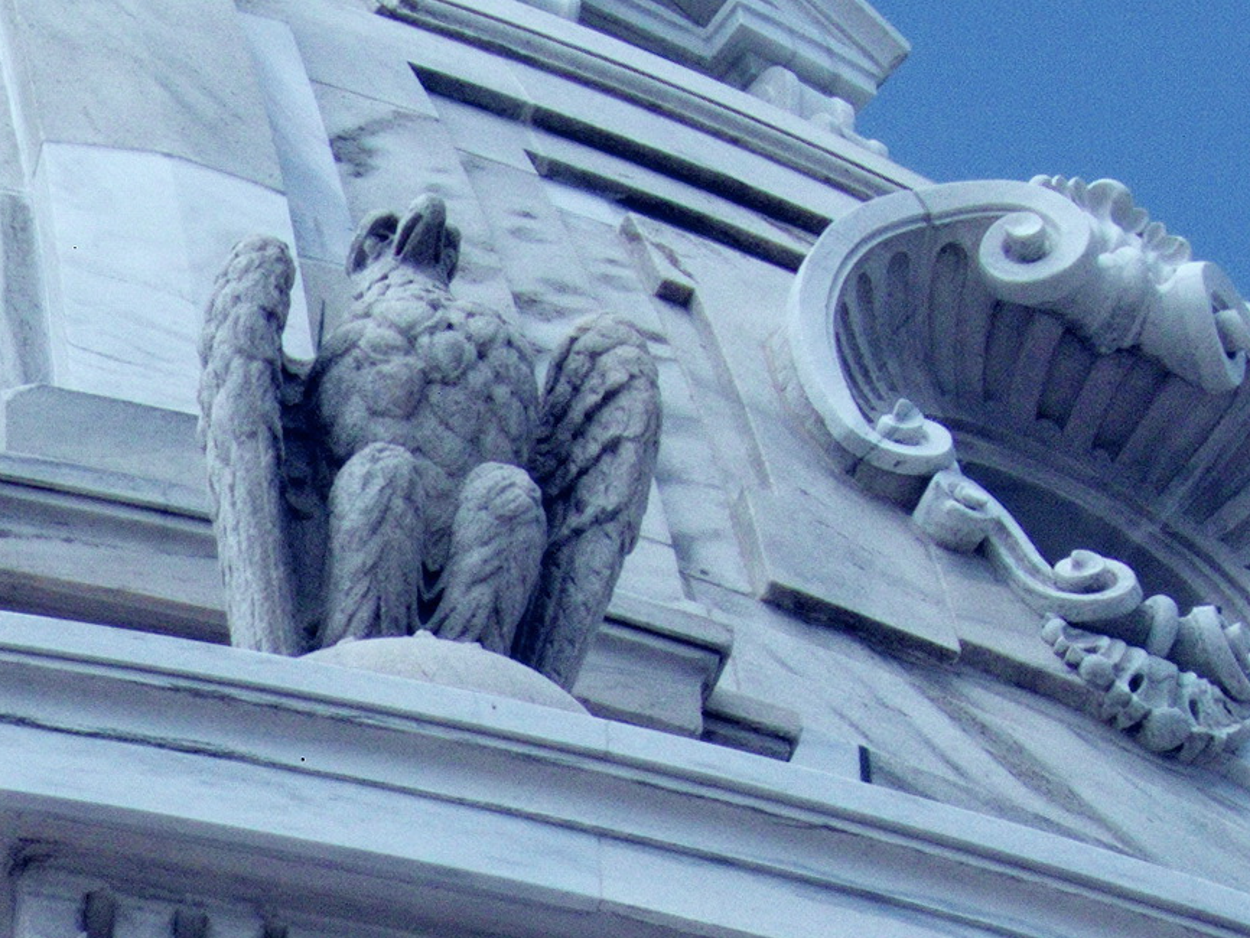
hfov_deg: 2.9
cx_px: -1072
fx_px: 24598
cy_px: 1621
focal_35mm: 681
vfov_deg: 2.2
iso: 100
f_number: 3.2
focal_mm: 27
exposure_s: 1/1300
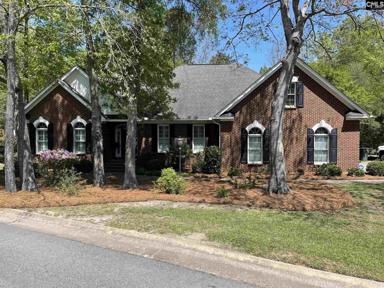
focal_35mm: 26
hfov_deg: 67.3
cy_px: 144
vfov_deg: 53.1
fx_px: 288
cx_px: 192
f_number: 1.6
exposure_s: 1/1887
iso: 32
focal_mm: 4.2
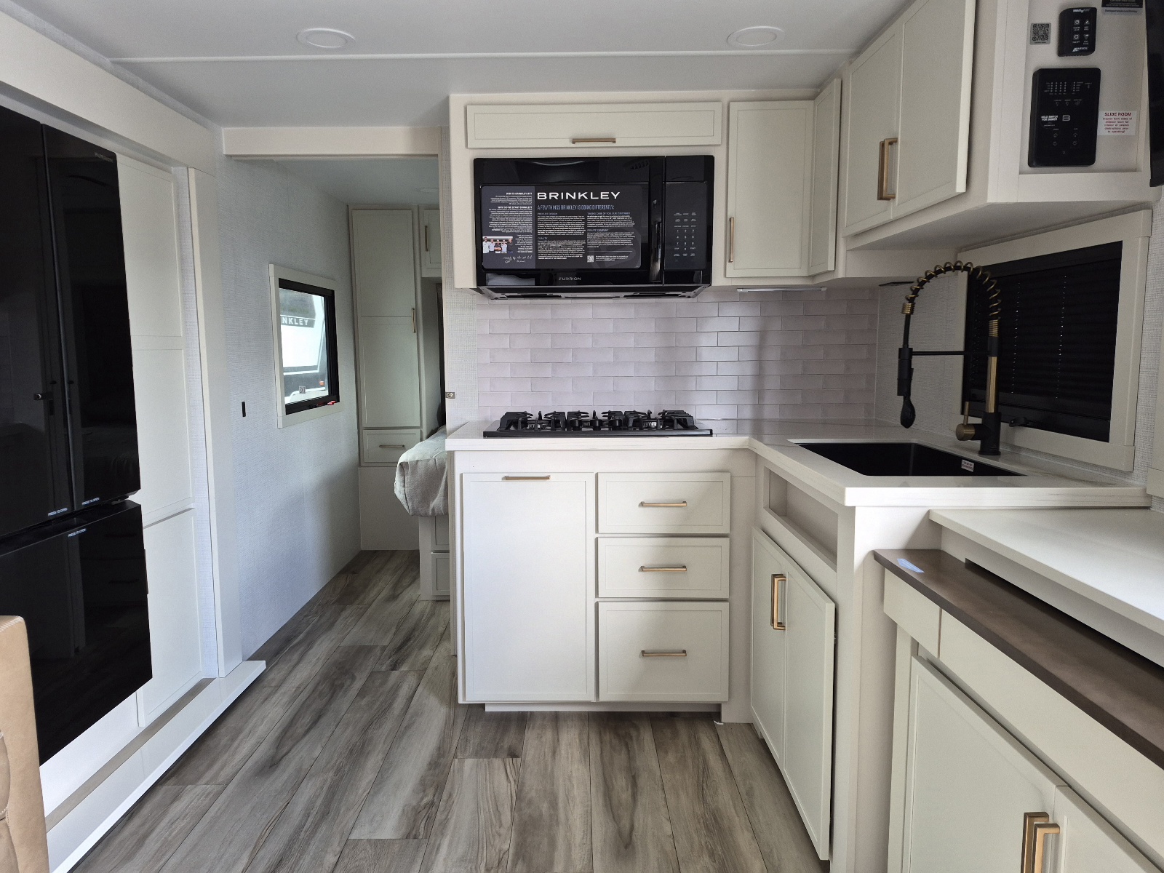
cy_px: 436
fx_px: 773
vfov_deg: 58.9
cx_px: 582
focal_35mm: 23
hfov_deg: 73.9
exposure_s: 1/120
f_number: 1.8
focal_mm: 5.4
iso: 250
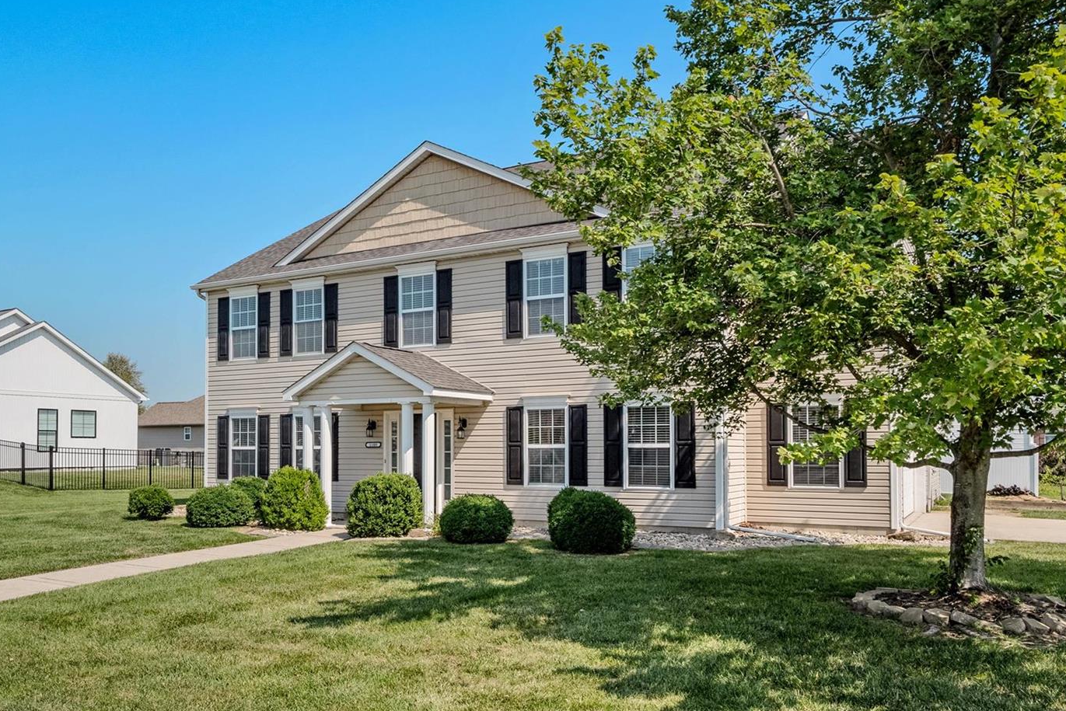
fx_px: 829
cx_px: 480
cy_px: 380
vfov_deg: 46.4
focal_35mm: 28
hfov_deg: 65.3
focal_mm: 12
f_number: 9
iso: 400
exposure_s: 1/320
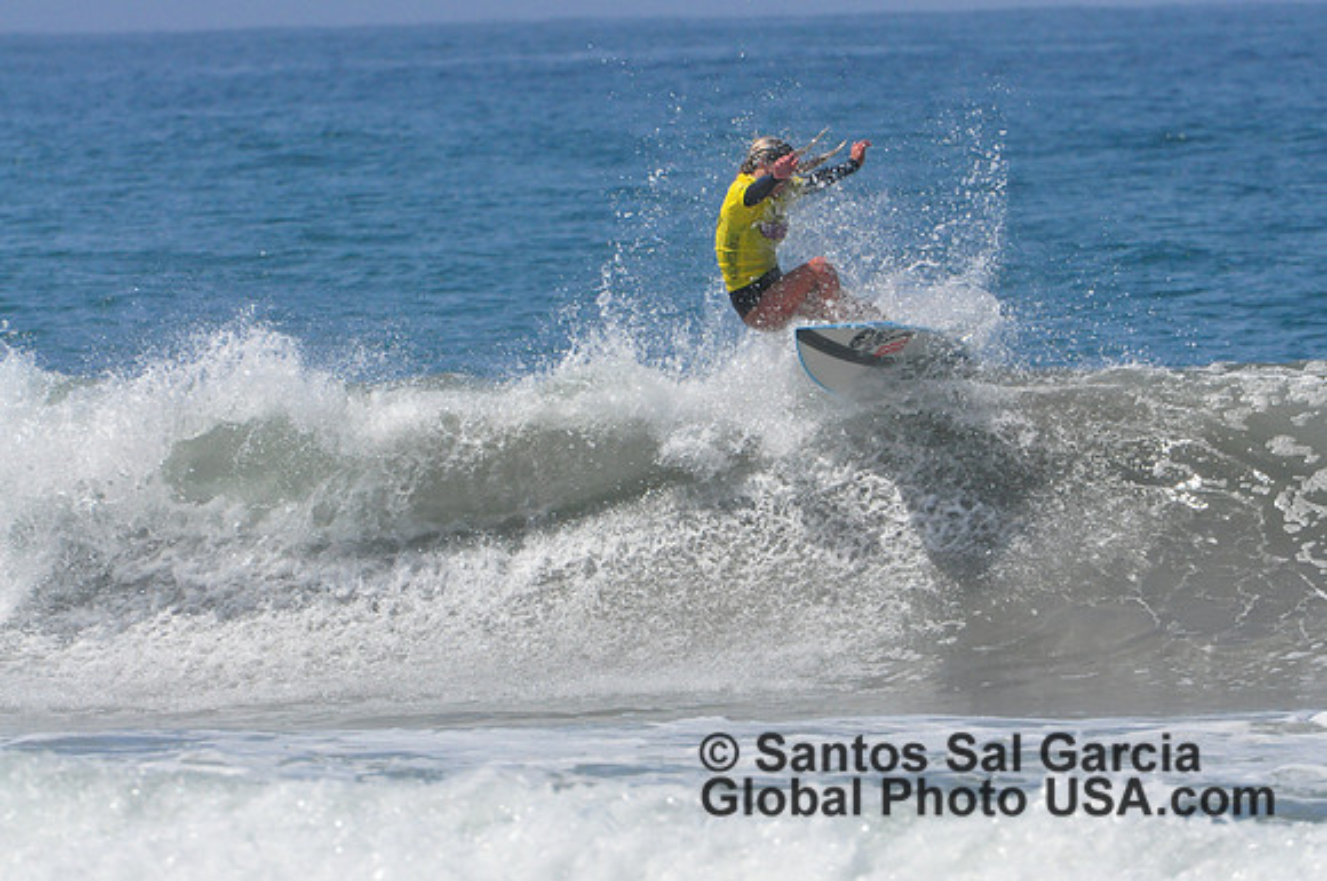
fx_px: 30368
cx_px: 664
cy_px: 440
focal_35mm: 825
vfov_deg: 1.7
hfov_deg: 2.5
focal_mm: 550
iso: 1250
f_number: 14
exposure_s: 1/2000
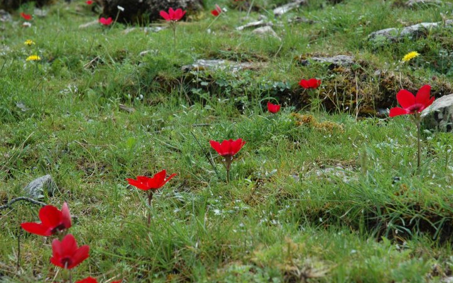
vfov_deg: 13.8
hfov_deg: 21.9
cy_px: 145
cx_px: 226
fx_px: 1173
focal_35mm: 95
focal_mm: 62
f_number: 11
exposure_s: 1/100
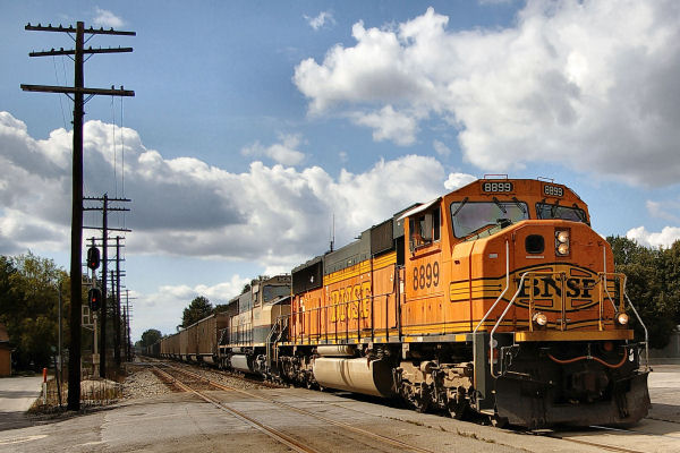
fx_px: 567
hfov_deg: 61.9
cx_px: 340
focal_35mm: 30
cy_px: 226
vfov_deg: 43.6
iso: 200
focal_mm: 20
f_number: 4
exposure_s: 1/750
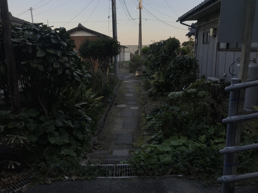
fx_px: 209
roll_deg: +0.7
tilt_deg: -11.1
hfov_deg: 63.4
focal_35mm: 28
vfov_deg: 49.7
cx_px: 129
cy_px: 96
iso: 20
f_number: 1.8
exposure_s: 1/1114
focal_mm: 3.99
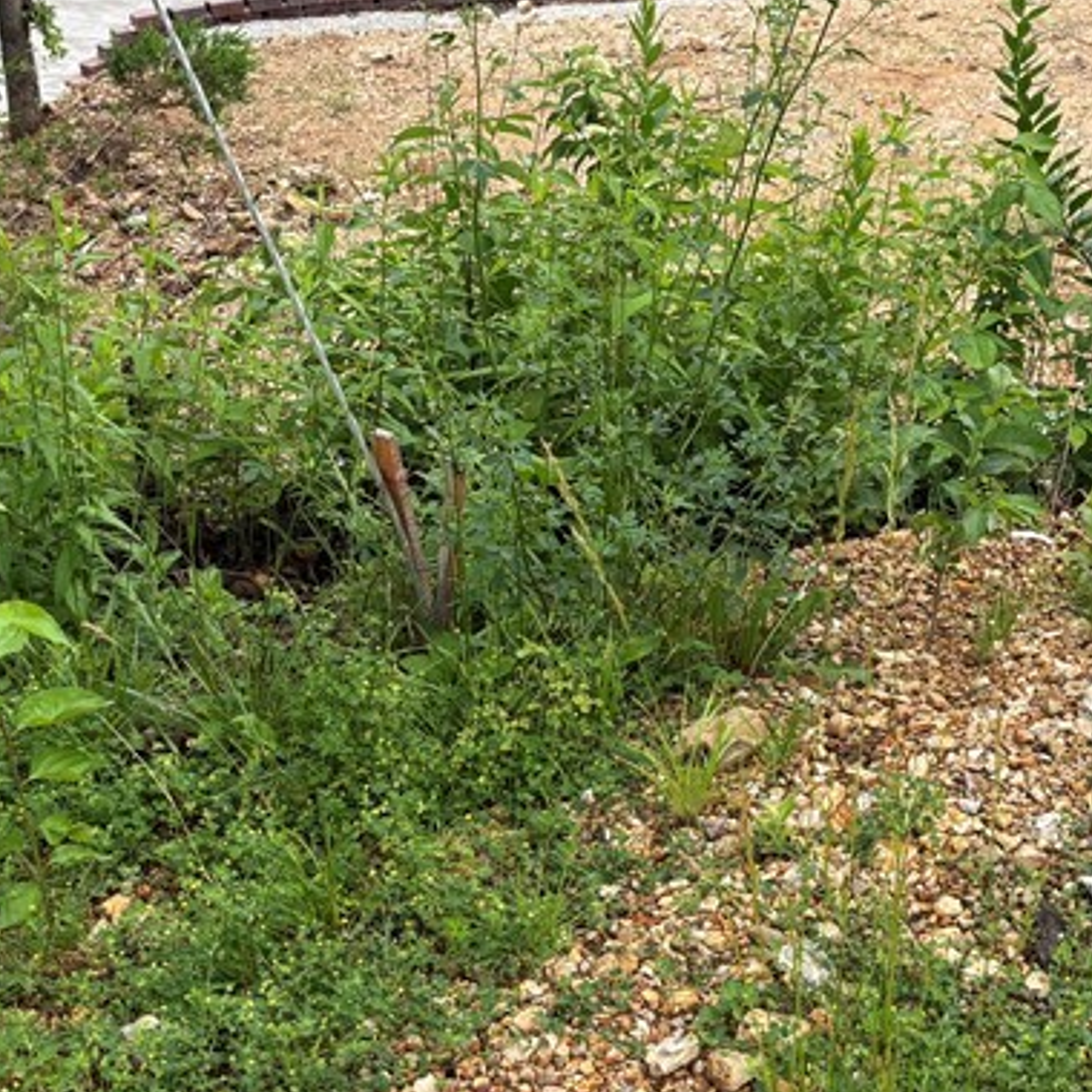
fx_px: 2213
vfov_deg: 27.6
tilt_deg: -28.7
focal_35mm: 62
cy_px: 414
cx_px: 787
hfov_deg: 27.4
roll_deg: +0.6
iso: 50
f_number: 1.6
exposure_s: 1/444
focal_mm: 5.96
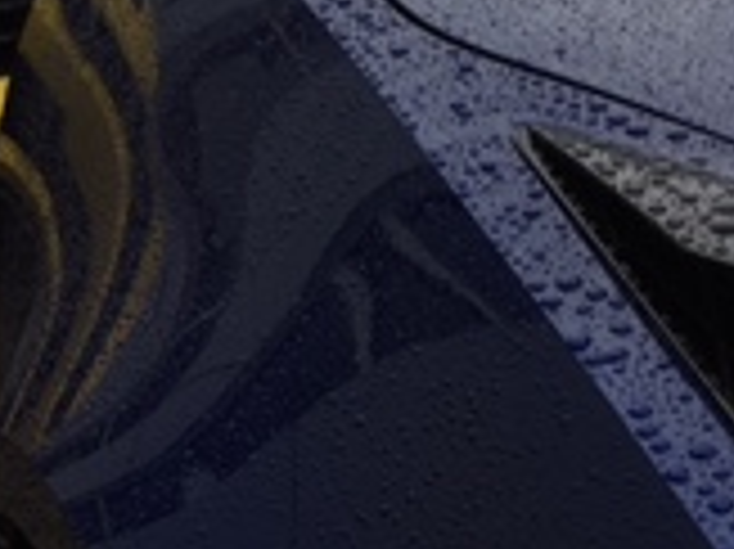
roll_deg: +4.3
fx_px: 2415
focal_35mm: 114
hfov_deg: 17.3
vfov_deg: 12.9
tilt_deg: -15.8
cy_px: 54
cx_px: 320
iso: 25
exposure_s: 1/249
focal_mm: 4.15
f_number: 2.2
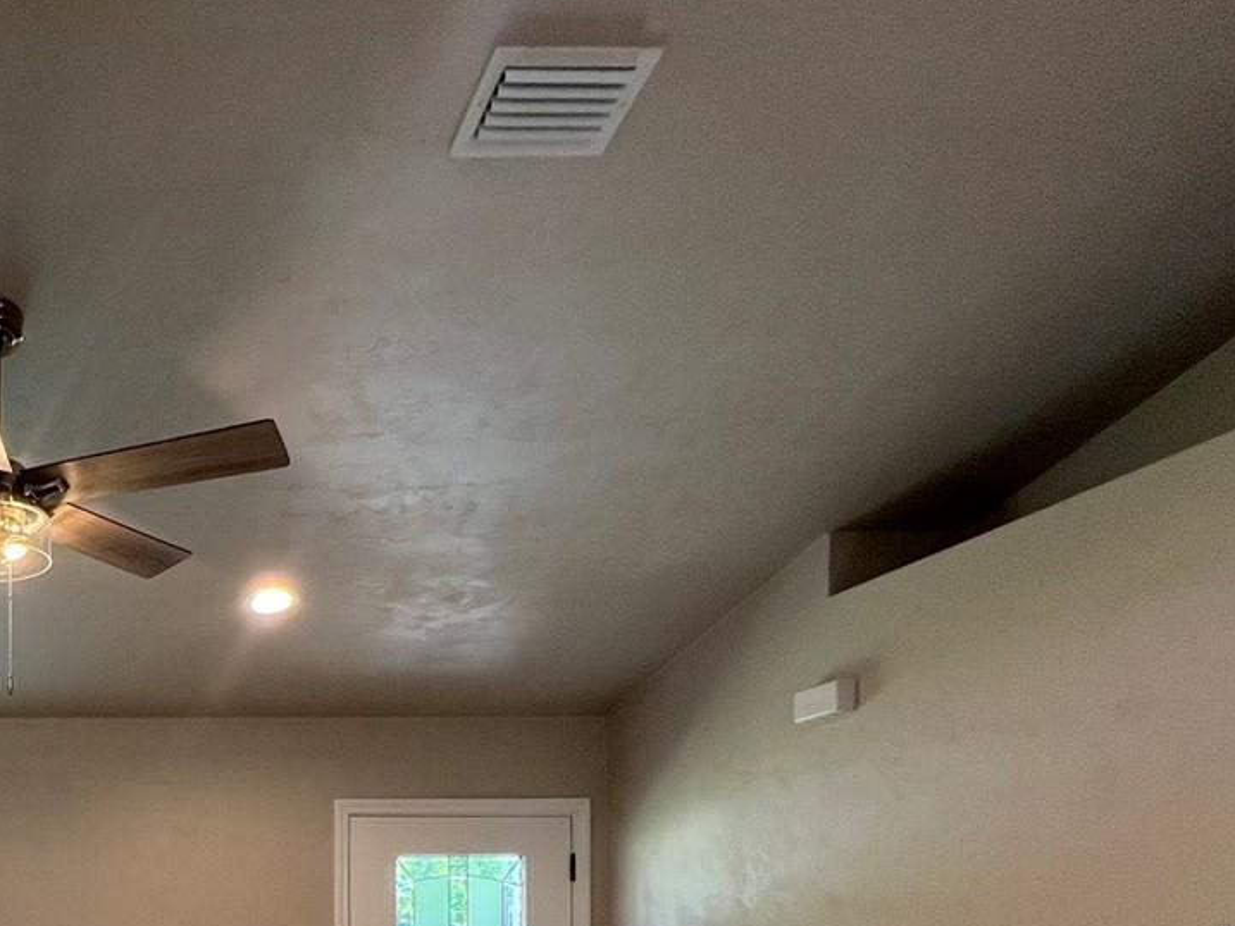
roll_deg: +0.0
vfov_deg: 41.5
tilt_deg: +0.8
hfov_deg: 50.0
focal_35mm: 29
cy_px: 938
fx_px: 1035
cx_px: -2
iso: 100
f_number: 1.8
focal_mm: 1.57
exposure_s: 1/120
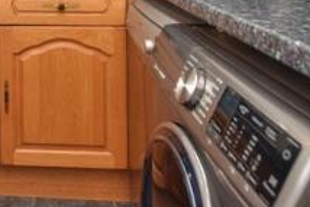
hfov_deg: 38.3
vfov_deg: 25.1
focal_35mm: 46
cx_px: 4
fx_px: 396
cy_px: -67
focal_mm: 10
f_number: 5.6
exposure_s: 1/125
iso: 250
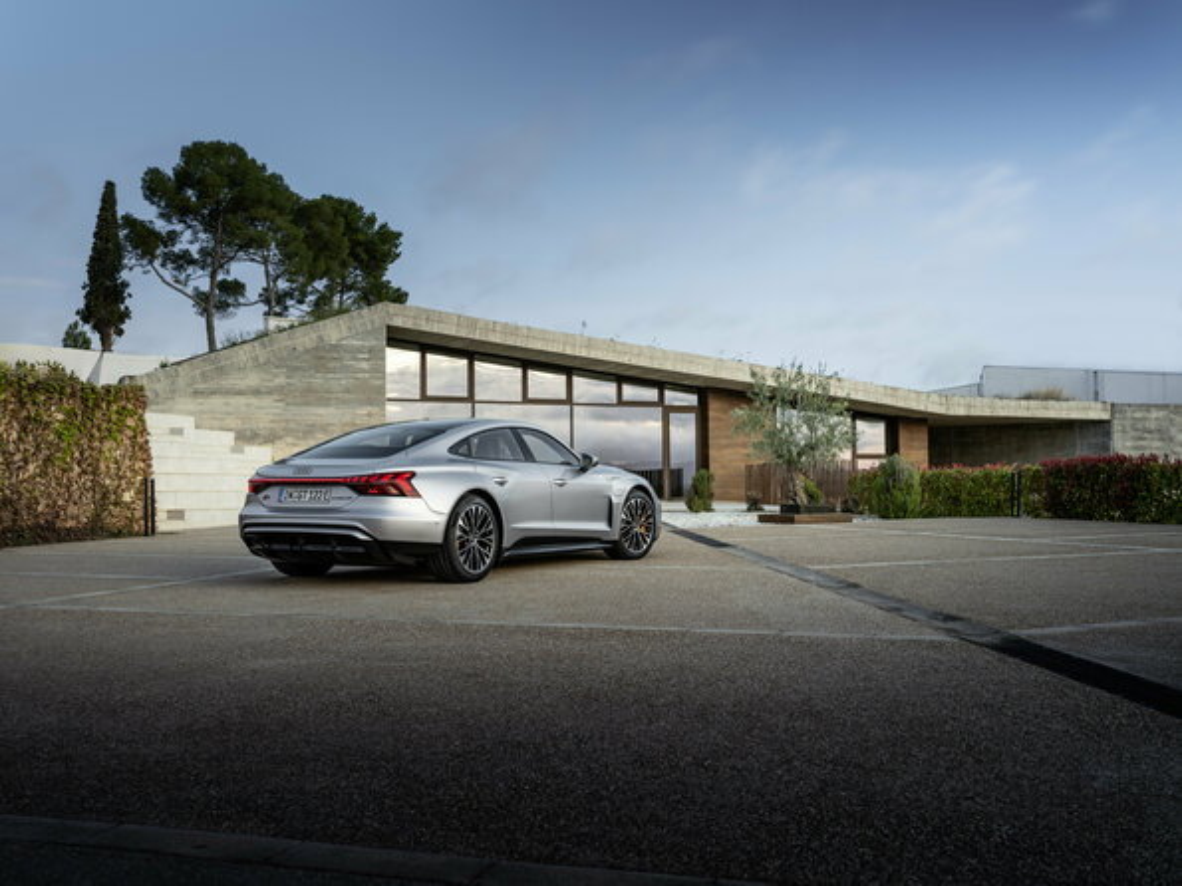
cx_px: 591
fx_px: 1263
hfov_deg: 50.1
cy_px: 443
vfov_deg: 38.7
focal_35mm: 37
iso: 400
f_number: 8
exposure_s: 1/15
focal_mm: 46.9
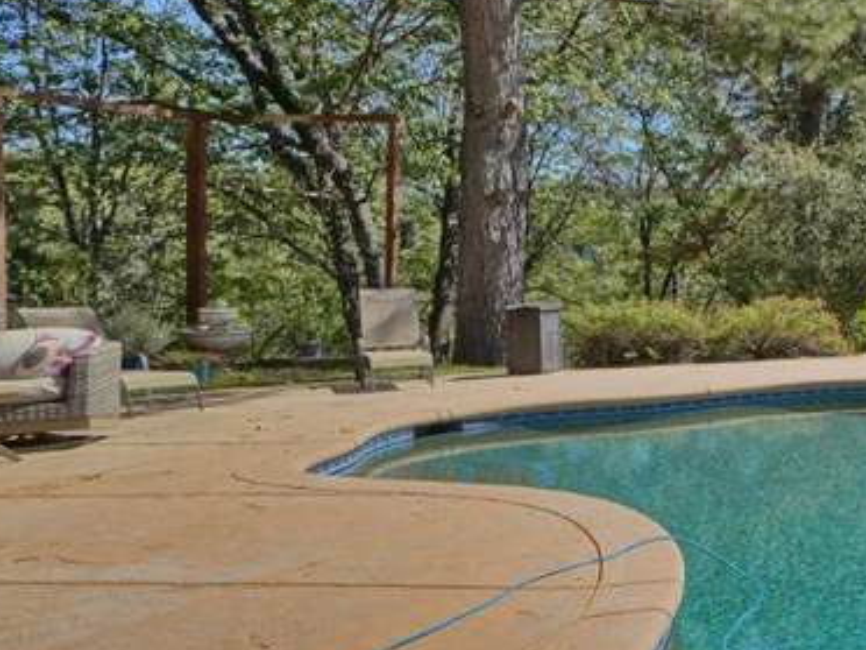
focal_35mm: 43
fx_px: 1076
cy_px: 250
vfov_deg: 33.5
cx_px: 1229
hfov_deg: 30.2
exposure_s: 1/250
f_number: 7.1
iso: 100
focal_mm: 13
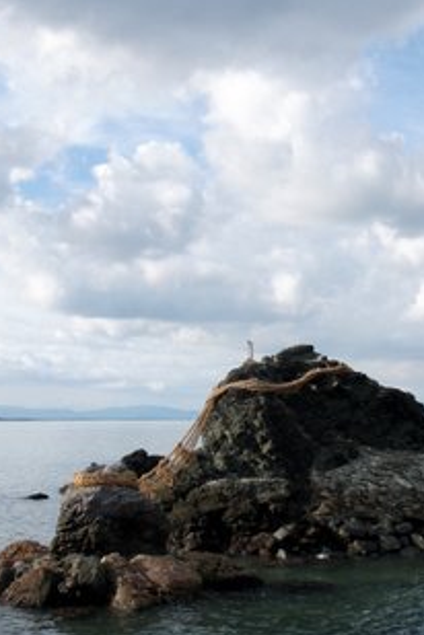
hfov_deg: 24.1
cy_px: 308
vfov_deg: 35.8
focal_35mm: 56
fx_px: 986
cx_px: 285
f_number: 7.1
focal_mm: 23
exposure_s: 1/500
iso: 200
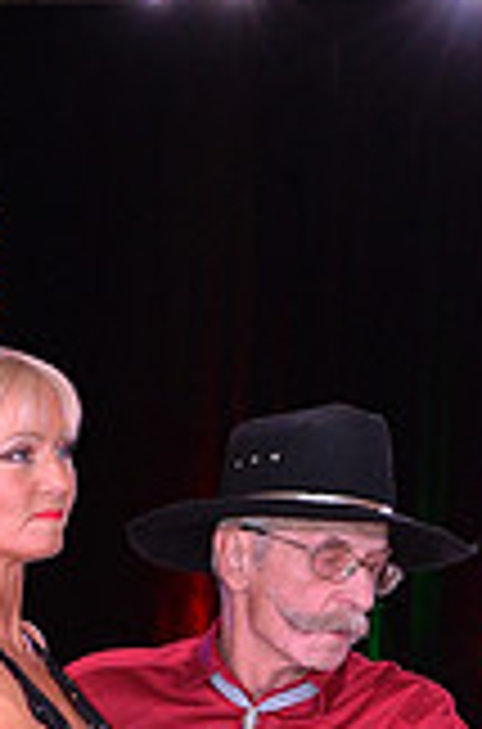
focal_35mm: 294
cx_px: 47
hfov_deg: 4.6
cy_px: 1166
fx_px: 5942
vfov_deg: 6.9
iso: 2000
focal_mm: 82
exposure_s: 1/250
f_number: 6.3
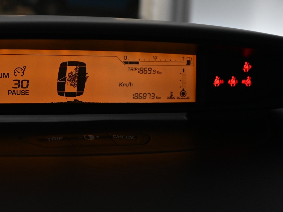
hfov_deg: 28.1
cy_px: 98
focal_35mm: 68
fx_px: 559
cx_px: 75
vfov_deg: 21.5
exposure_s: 1/80
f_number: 5
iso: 1600
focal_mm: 31.5
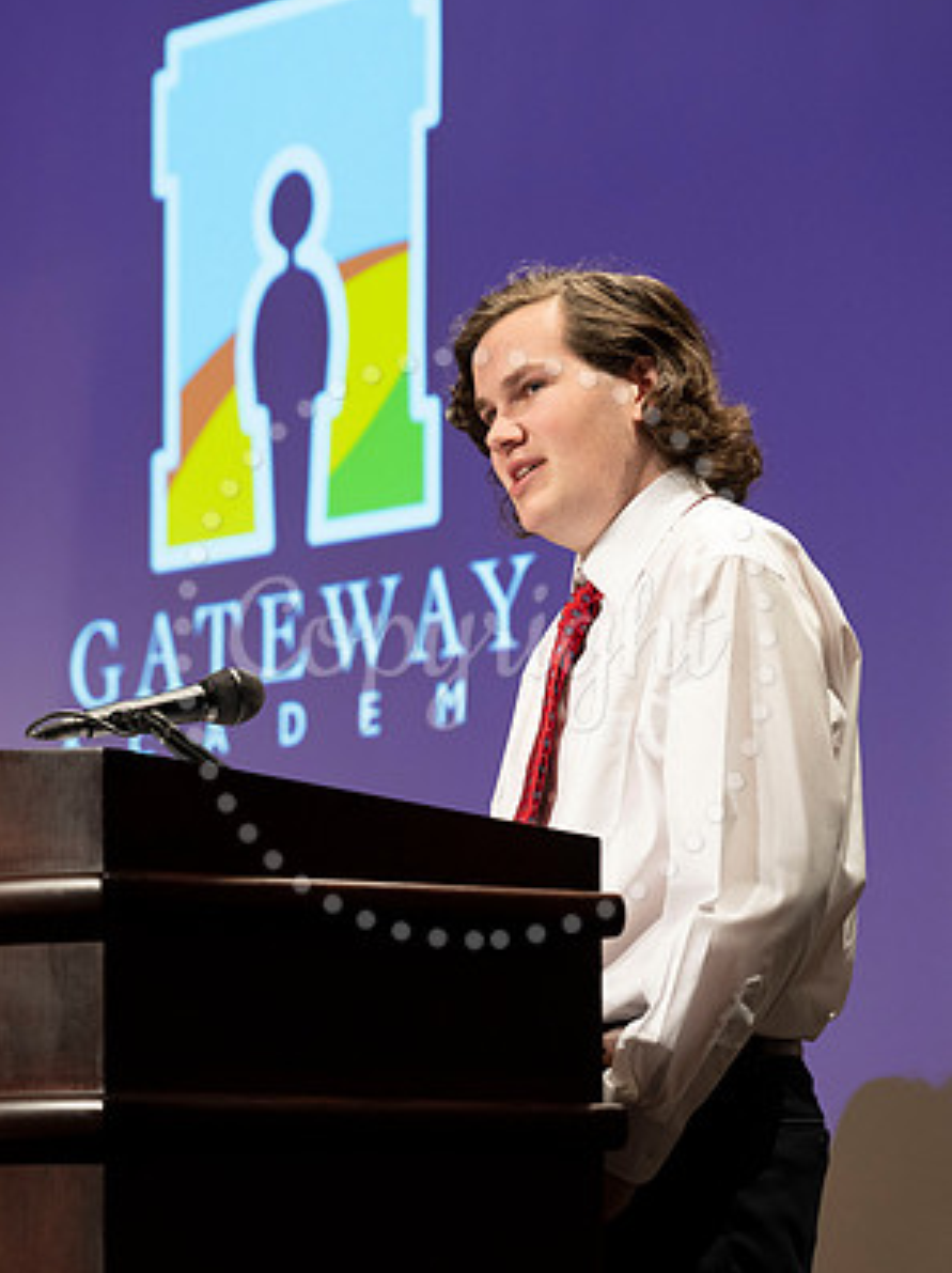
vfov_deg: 12.2
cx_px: 262
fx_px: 5950
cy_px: 645
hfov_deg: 9.1
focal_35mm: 162
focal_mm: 99
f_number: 4
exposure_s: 1/80
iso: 800
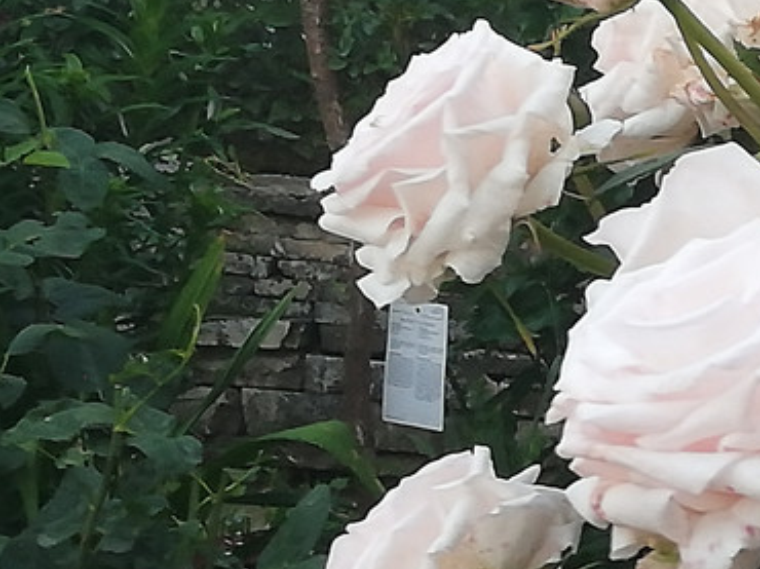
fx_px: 3291
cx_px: 1014
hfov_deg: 12.7
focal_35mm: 150
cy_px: 403
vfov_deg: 9.9
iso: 125
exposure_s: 1/33.3
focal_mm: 3.81
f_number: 2.2
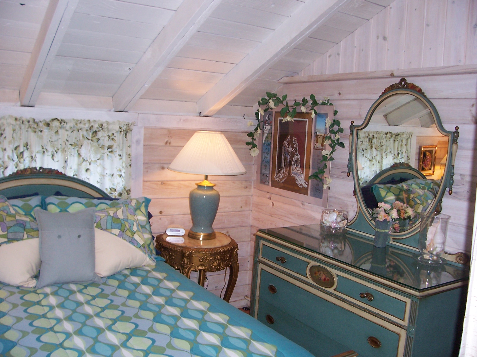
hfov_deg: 54.0
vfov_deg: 41.8
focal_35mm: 34
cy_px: 178
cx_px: 238
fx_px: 469
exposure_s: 1/60
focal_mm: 5.6
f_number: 2.7
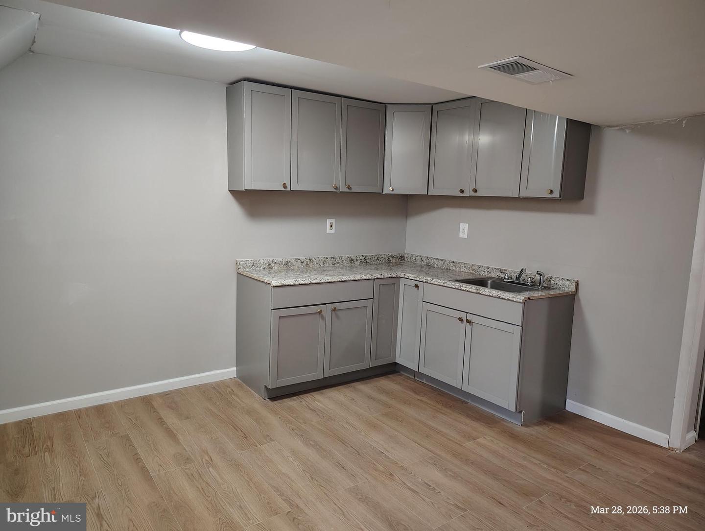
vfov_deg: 56.9
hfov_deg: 71.5
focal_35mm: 24
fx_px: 489
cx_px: 352
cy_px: 266
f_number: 1.8
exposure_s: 1/60
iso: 1056
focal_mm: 5.56
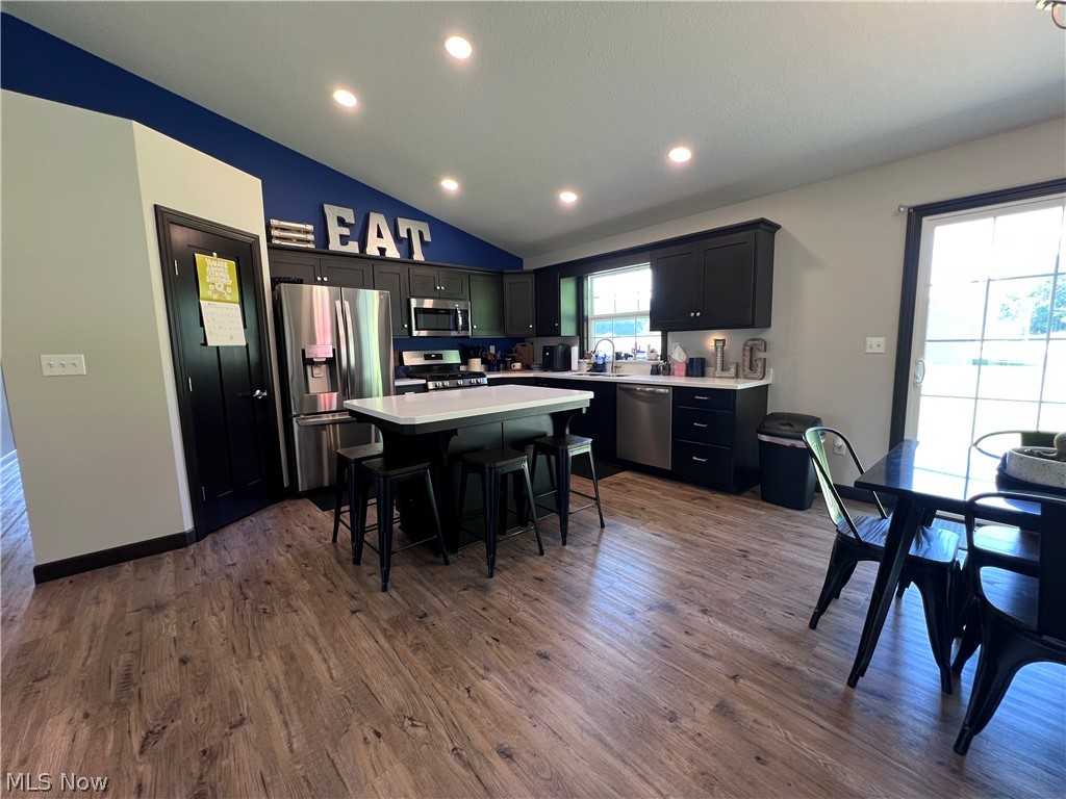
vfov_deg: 89.9
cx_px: 533
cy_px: 400
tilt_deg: -7.3
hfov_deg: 106.2
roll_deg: +1.5
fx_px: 400
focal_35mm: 13
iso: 200
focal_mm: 1.57
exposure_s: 1/60
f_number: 1.8
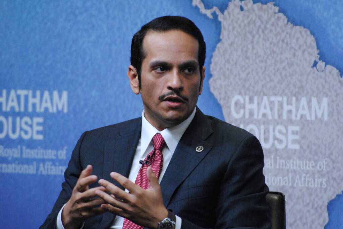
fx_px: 4006
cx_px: 172
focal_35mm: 420
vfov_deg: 3.3
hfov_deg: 4.9
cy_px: 114
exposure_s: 1/50
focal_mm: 280
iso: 1600
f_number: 5.6
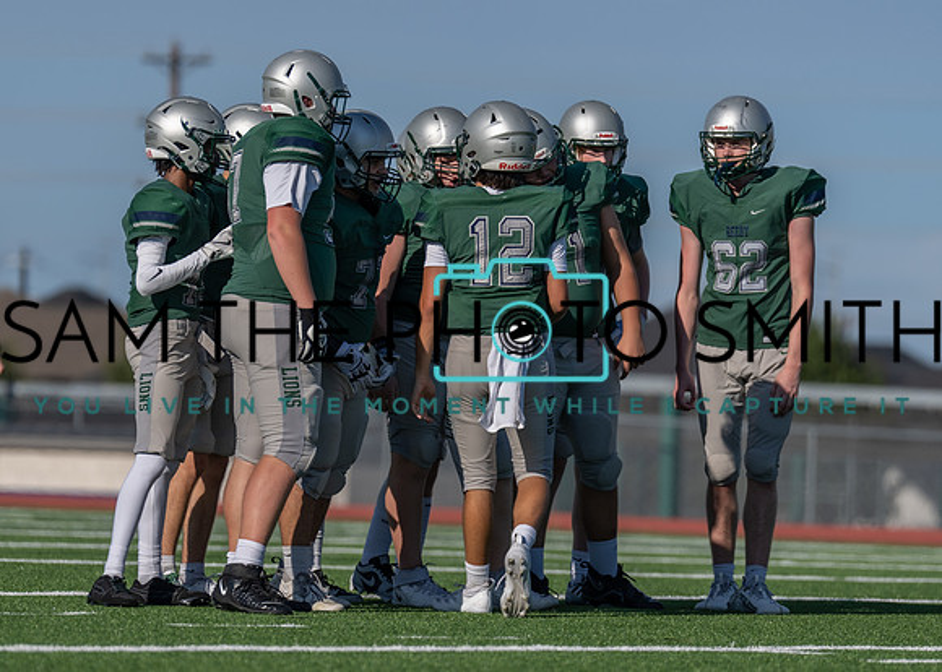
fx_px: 8717
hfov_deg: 6.2
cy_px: 374
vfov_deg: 4.4
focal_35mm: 326
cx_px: 484
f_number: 2.8
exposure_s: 1/3200
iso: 100
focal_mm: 200
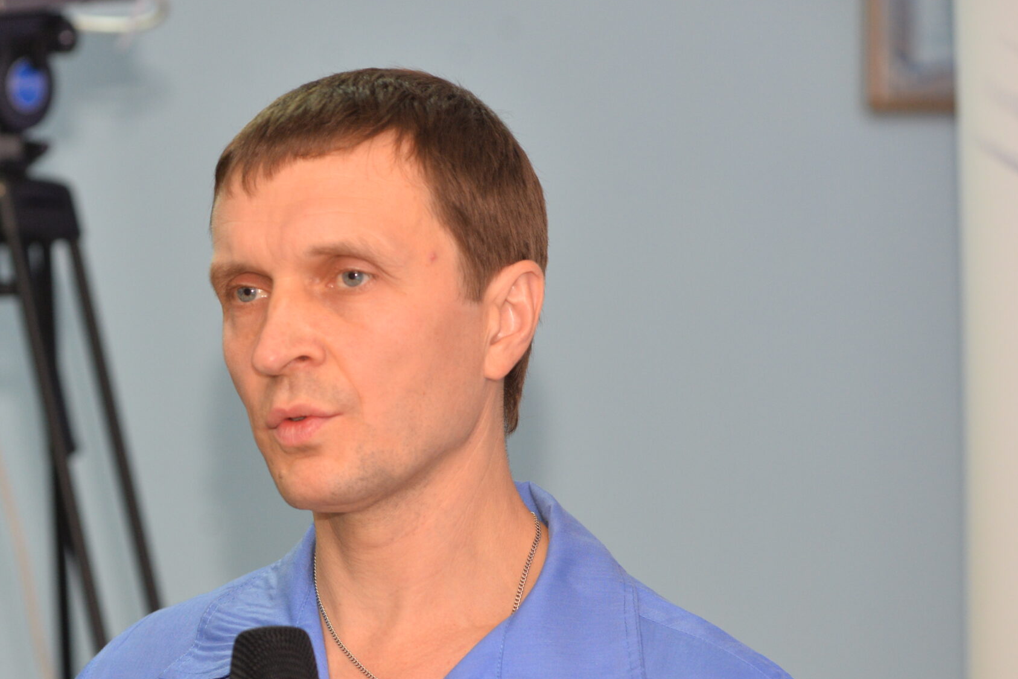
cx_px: 425
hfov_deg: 9.4
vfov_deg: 6.2
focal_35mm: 220
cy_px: 512
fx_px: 6221
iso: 1250
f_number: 5
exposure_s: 1/60
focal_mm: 145
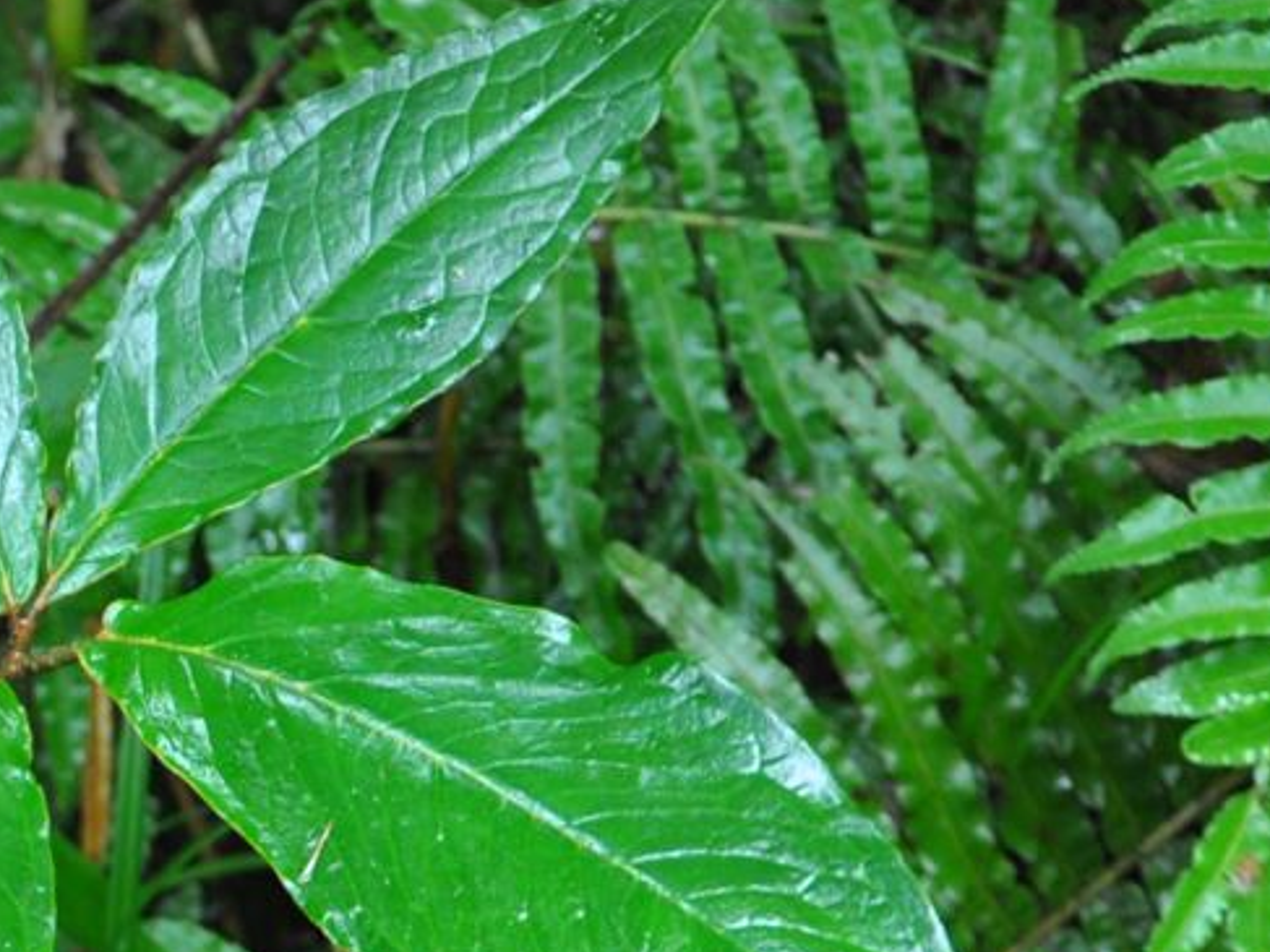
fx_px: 4845
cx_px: -343
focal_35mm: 132
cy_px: 992
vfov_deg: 11.1
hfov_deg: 14.4
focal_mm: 21
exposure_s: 1/20
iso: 400
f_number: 4.5
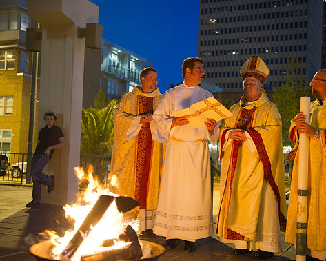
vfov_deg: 32.7
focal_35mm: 46
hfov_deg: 40.3
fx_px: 444
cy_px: 129
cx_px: 181
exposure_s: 1/60
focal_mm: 40
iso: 3200
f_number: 2.8
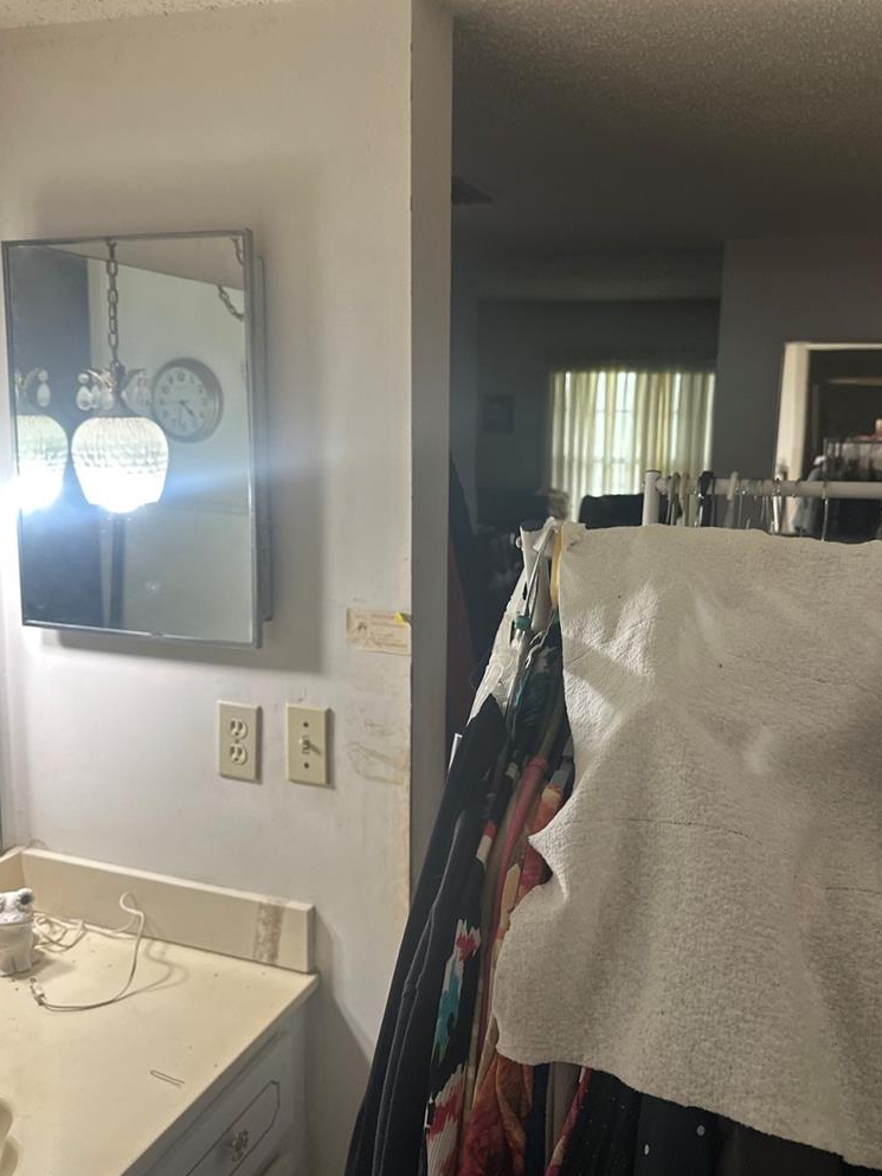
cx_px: 519
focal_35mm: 29
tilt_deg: -9.5
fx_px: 985
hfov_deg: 48.0
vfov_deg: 61.6
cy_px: 572
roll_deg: -0.9
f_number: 1.78
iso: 200
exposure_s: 1/60
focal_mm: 6.86
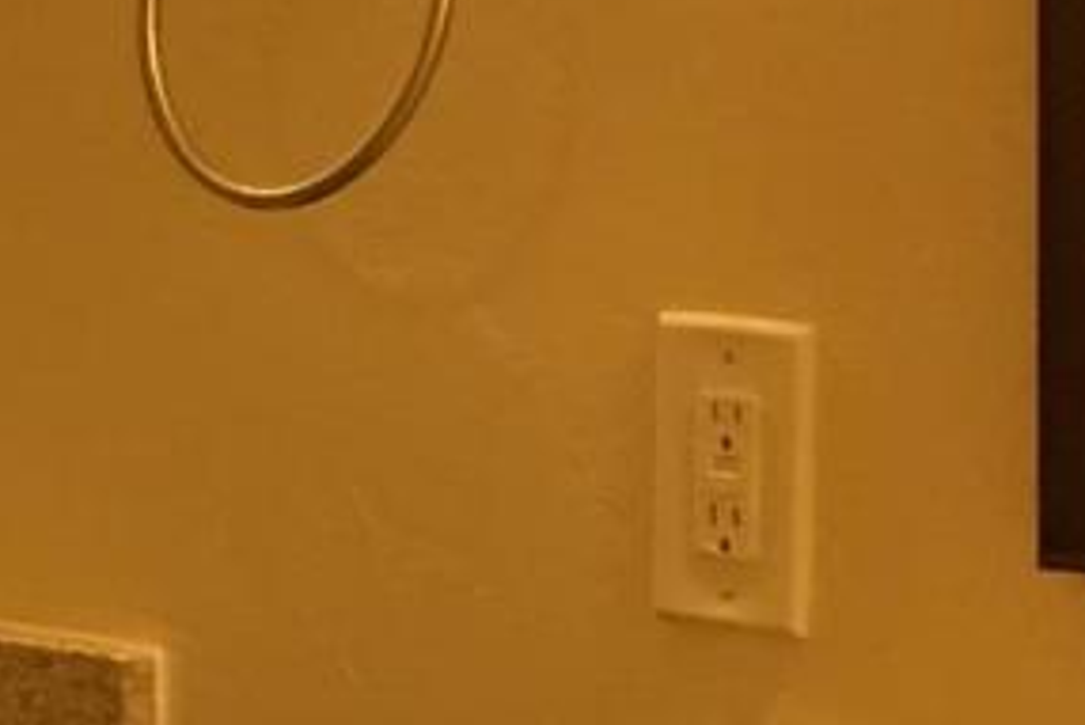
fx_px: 6362
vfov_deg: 6.5
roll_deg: +0.5
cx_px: -322
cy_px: 759
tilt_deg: -9.6
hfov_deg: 9.6
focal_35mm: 211
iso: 50
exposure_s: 1/15
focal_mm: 4.15
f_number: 2.2
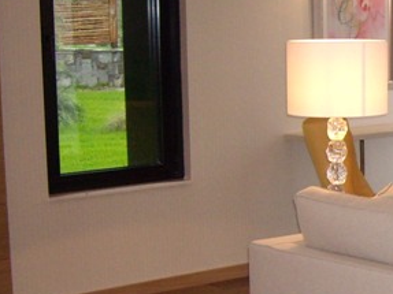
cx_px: 474
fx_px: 1271
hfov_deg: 16.8
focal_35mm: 112
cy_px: 200
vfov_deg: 13.2
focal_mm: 6.2
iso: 200
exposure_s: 1/40
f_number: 2.7
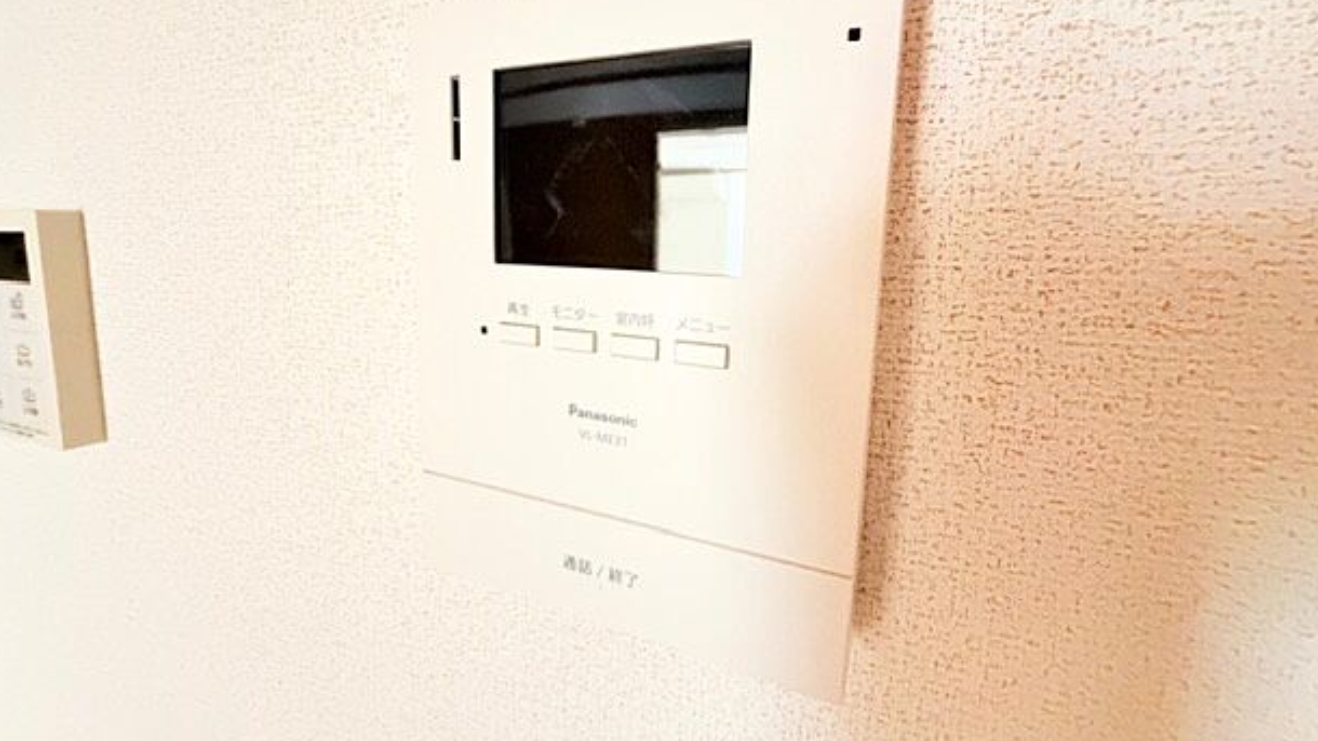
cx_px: 644
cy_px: 313
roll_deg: +0.3
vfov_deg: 66.7
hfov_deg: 99.4
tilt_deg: -6.8
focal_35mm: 16
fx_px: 559
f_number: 2.2
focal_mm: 2.22
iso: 1600
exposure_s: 1/30
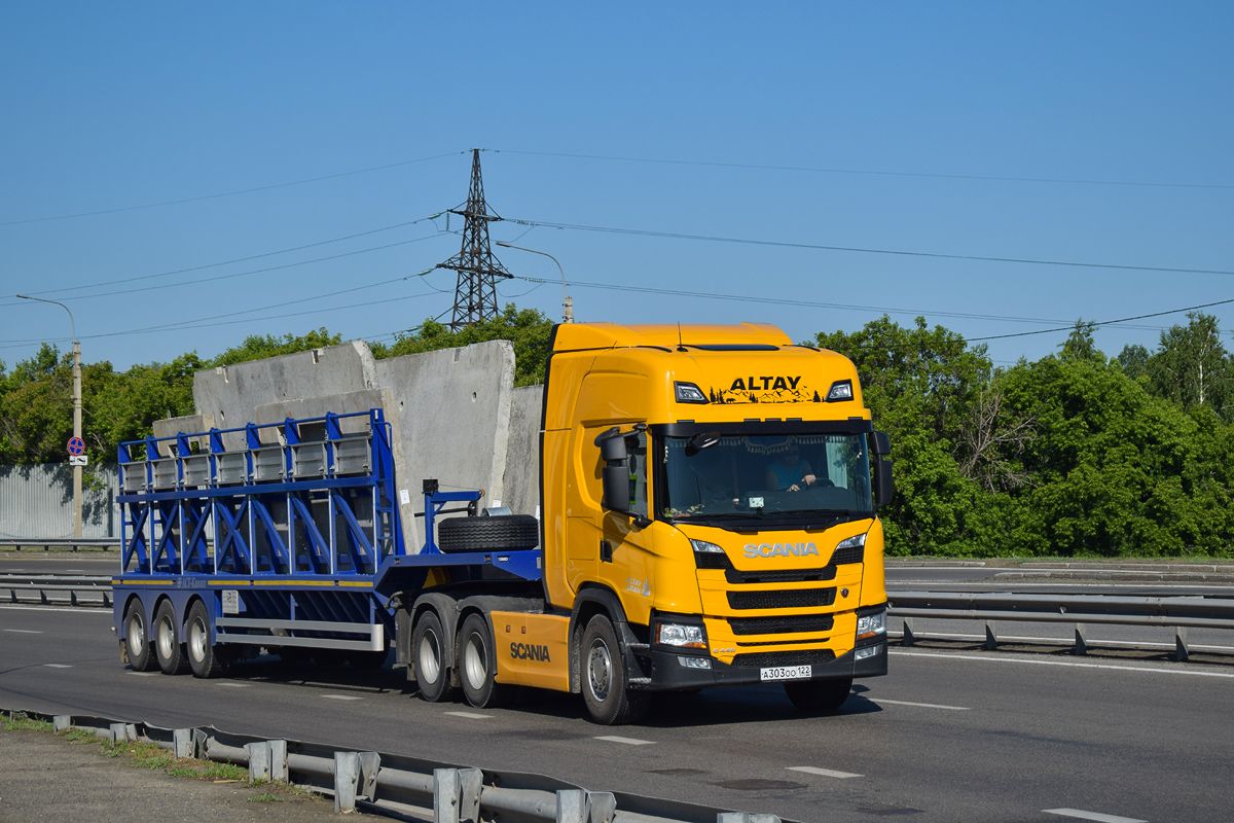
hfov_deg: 24.6
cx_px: 617
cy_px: 412
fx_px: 2828
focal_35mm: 82
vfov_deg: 16.6
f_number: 6.3
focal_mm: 55
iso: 100
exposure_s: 1/1000
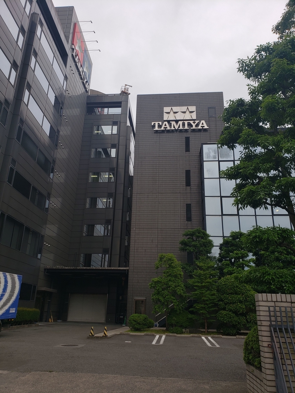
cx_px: 148
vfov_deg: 67.3
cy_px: 196
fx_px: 295
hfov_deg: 53.1
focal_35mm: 26
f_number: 2.4
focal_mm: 4.3
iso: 50
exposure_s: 1/219
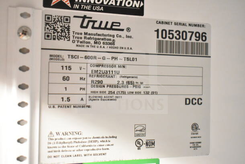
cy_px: 82
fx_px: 296
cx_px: 122
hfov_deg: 45.0
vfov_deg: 30.9
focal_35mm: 44
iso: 8000
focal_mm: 29
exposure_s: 1/50
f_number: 4.2
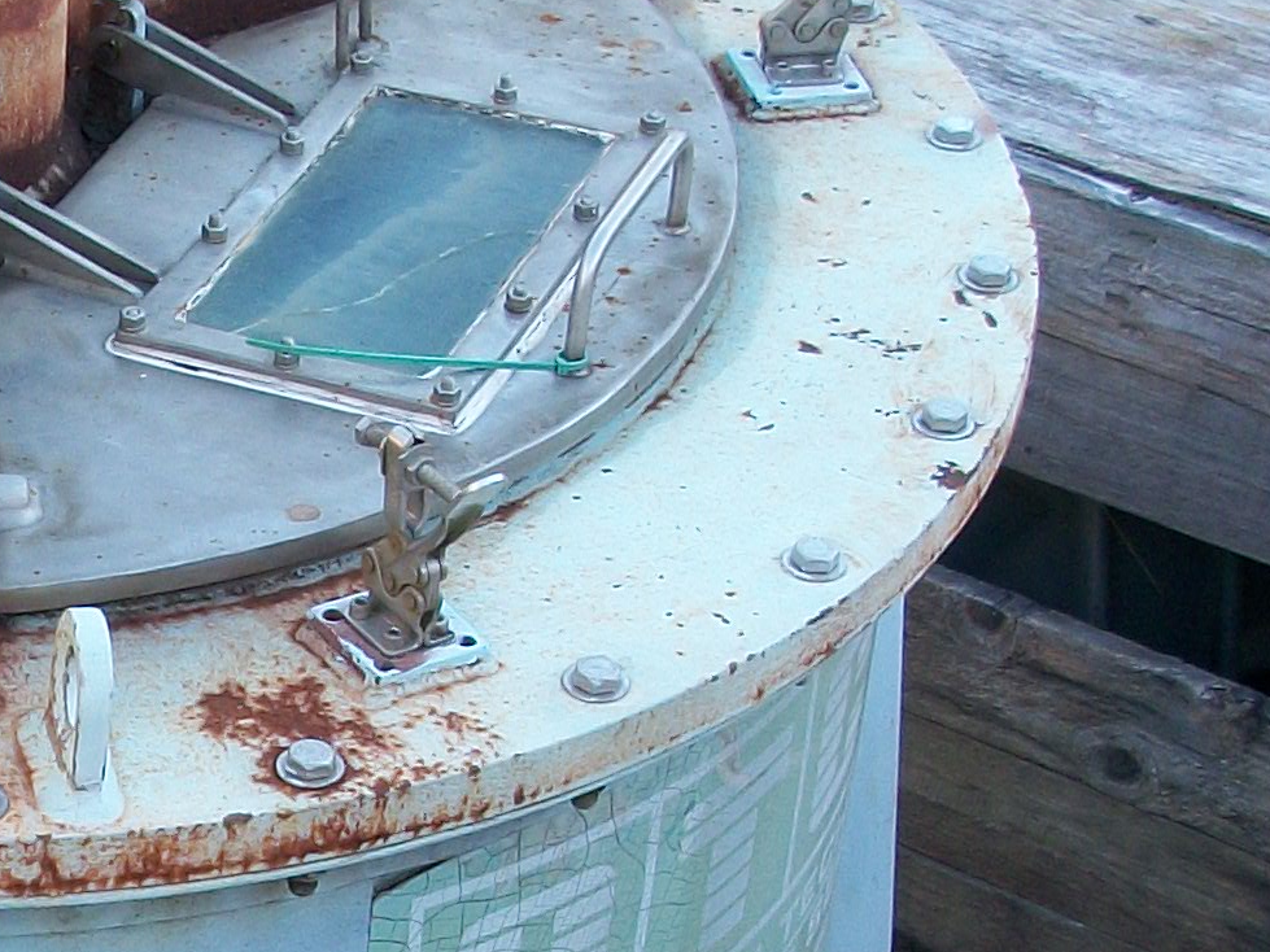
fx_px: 4806
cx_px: -292
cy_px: 979
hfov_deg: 14.5
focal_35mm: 131
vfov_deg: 11.2
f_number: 3.1
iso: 80
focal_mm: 6.3
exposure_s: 1/60
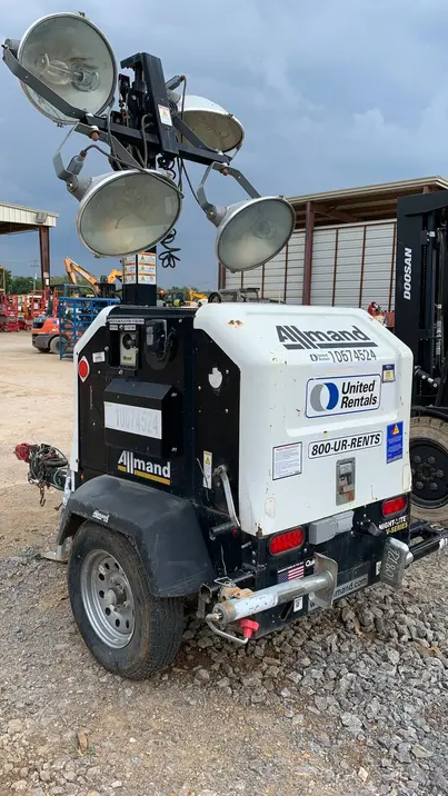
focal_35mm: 29
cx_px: 193
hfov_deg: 40.1
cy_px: 390
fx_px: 612
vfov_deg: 66.1
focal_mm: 4.25
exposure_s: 1/1021
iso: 25
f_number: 1.8
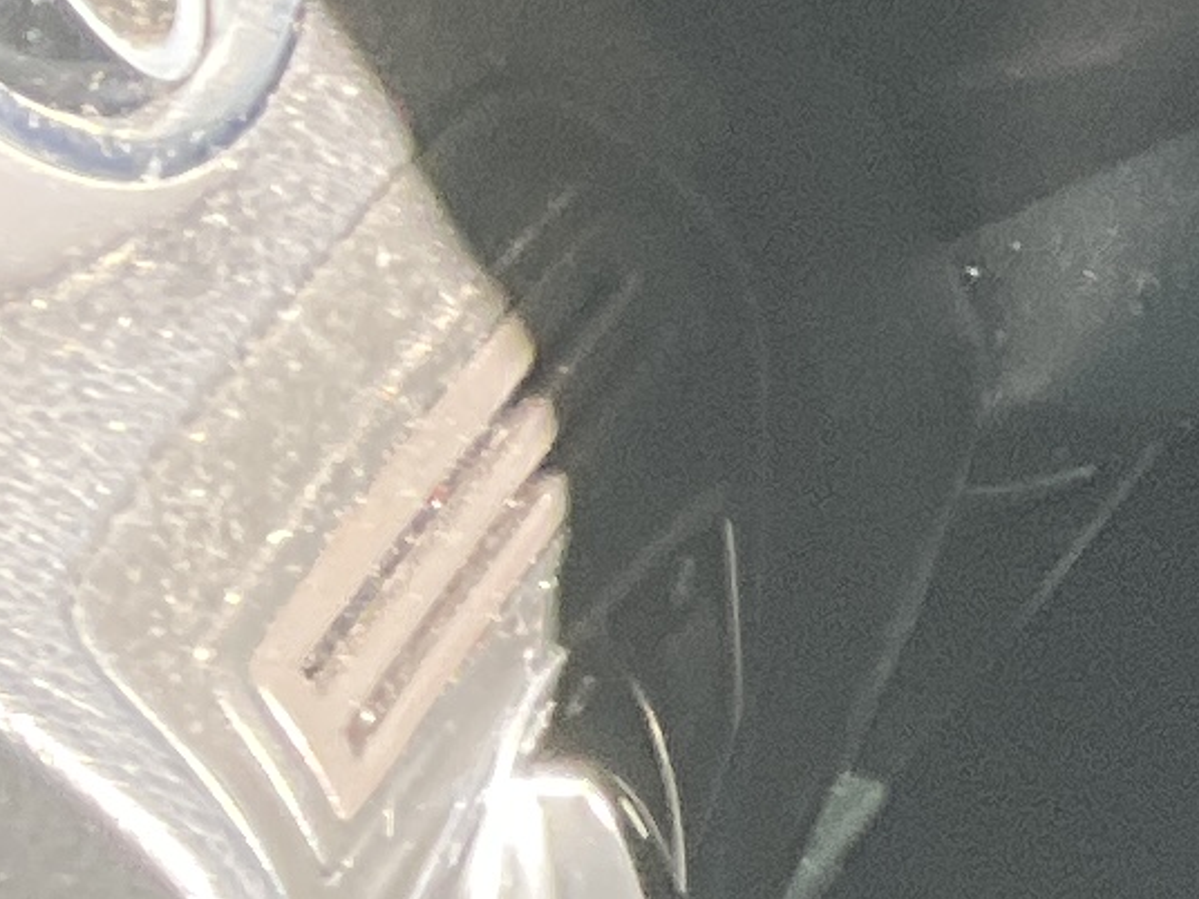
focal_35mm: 218
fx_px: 7551
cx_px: 4232
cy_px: 389
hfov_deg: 7.4
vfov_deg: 6.8
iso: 64
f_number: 1.8
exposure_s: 1/73
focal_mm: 3
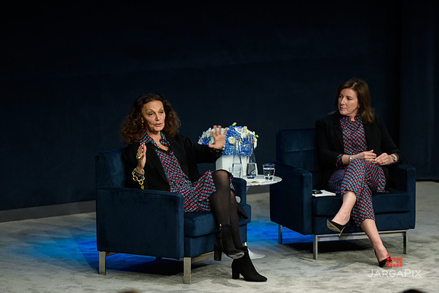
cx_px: 220
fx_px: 2452
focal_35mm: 201
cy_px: 146
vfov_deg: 6.8
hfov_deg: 10.2
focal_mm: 200
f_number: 3.2
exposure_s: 1/200
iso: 1000
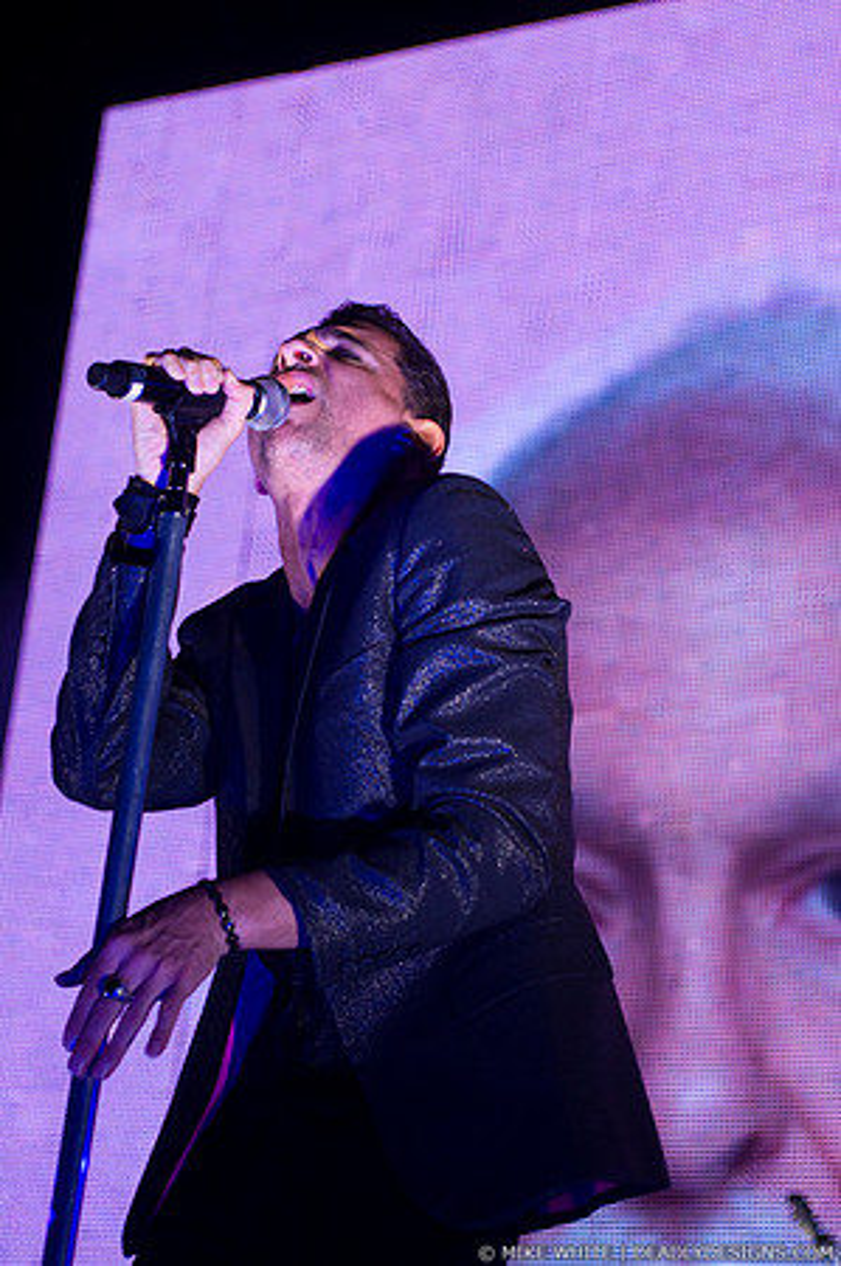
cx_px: 420
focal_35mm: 105
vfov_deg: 19.5
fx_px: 3688
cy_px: 633
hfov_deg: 13.0
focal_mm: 70
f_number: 4
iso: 800
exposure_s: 1/200
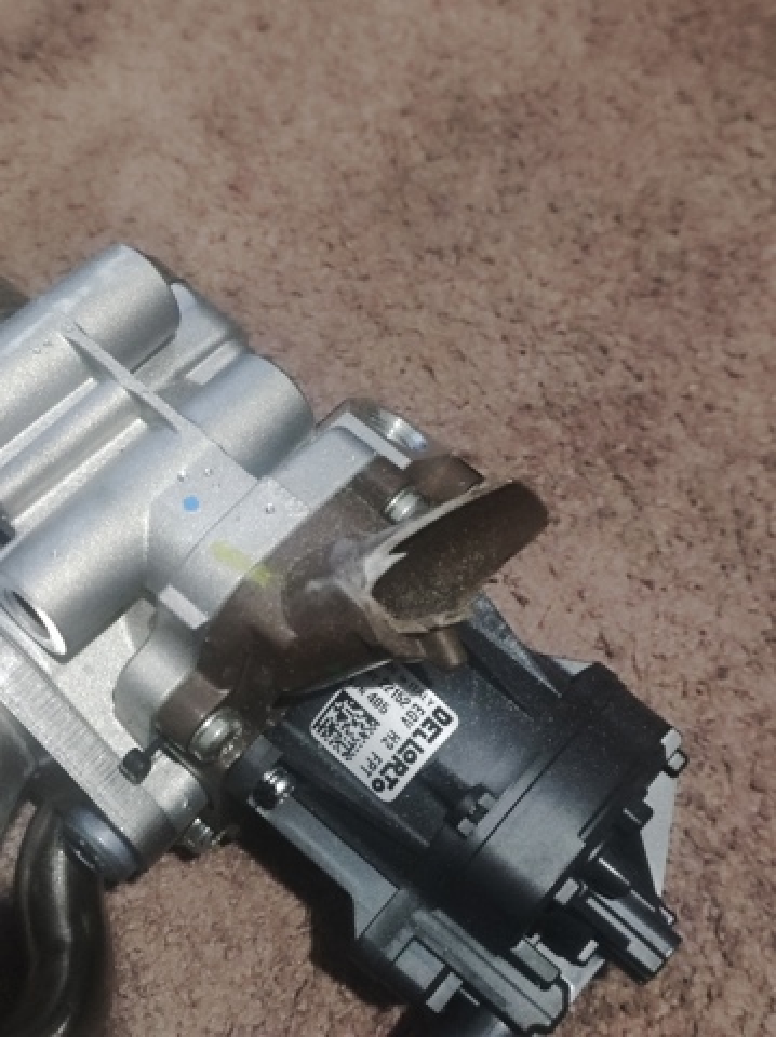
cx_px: 388
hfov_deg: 74.6
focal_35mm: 17
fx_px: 509
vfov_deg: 91.1
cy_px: 518
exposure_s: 1/25
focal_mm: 4.74
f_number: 1.79
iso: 2981
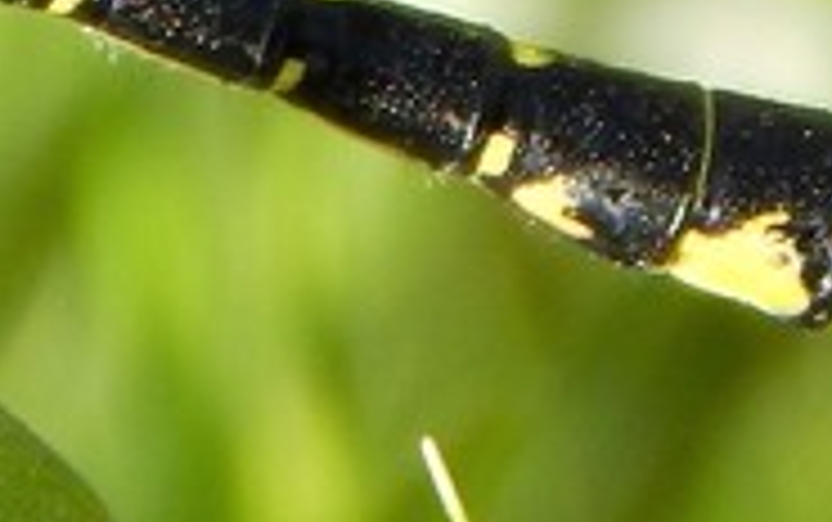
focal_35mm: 890
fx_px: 20199
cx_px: -277
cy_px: -378
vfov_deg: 1.5
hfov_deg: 2.4
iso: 125
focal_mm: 32.8
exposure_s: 1/320
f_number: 5.3
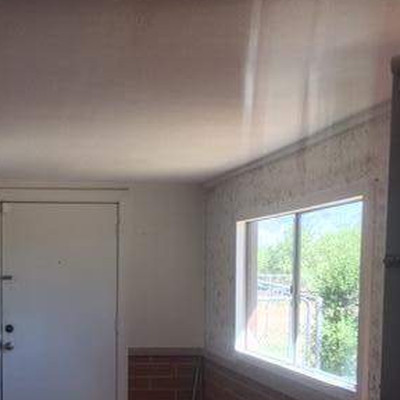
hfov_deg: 29.4
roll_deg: -2.1
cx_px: 81
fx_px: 745
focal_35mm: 57
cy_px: 324
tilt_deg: -5.2
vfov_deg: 29.3
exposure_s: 1/120
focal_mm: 4.15
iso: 25
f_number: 2.2
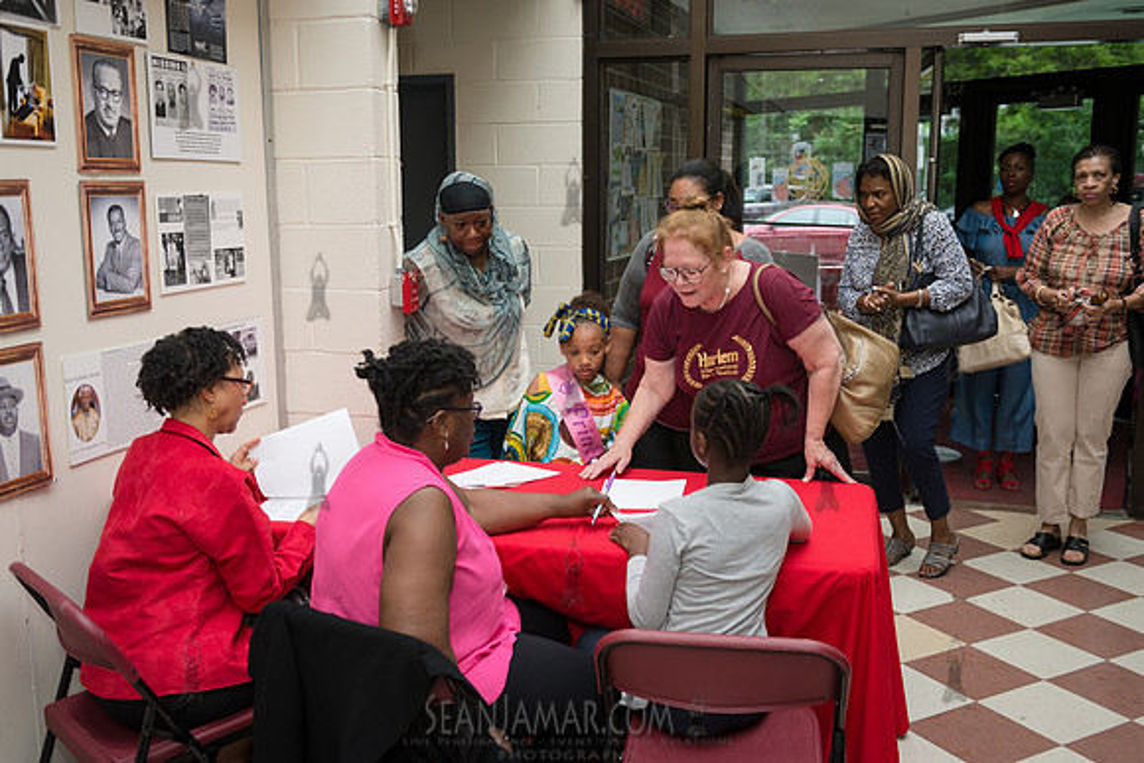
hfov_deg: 54.4
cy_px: 382
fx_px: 1112
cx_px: 572
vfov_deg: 37.9
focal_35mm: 35
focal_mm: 35
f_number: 4
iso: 640
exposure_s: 1/500
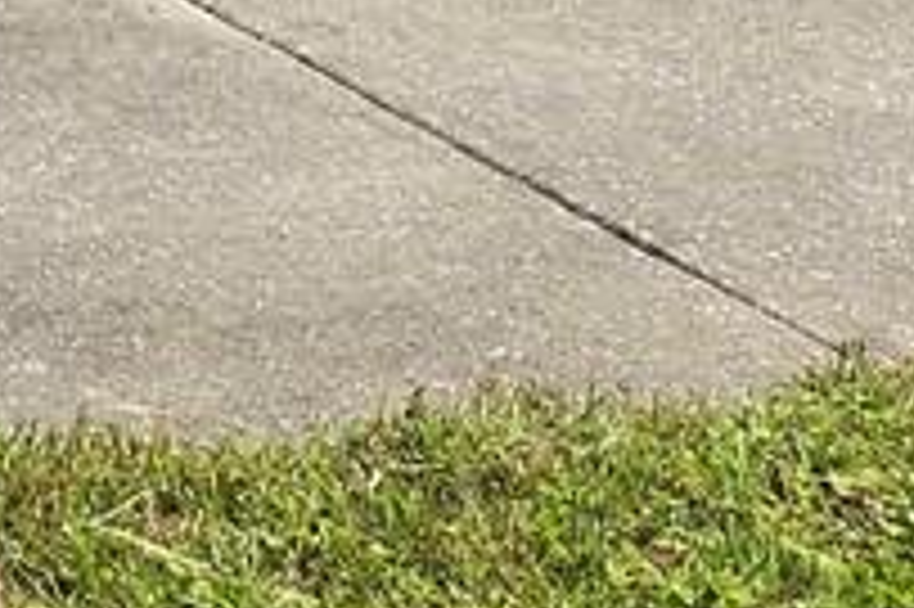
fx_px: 4794
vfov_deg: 5.9
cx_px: -1436
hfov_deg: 9.4
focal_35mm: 189
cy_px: -1995
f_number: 1.8
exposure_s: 1/4966
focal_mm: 5.4
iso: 80
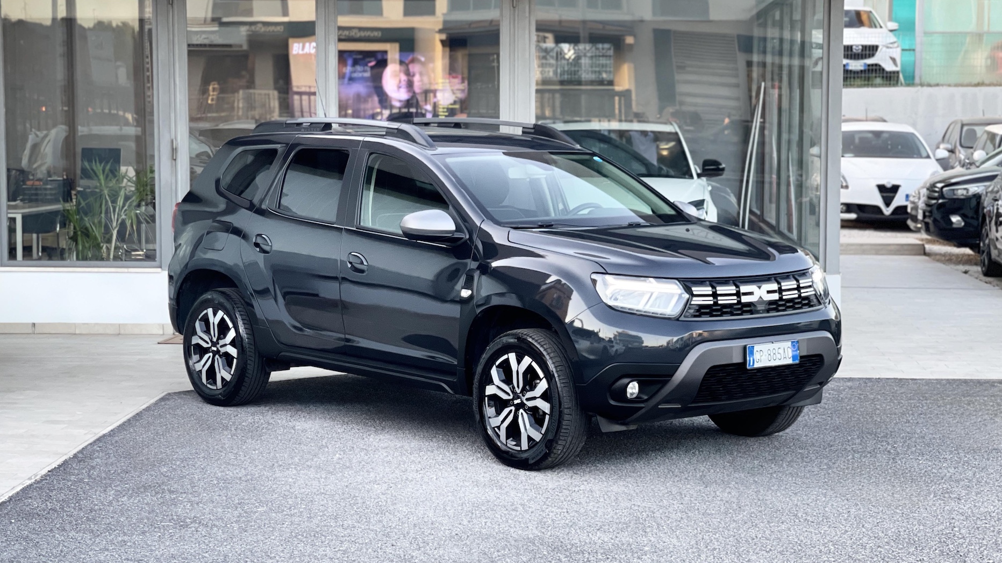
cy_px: 311
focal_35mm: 70
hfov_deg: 30.2
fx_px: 1860
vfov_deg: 17.2
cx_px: 502
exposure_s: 1/121
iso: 125
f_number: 2.2
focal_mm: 7.5
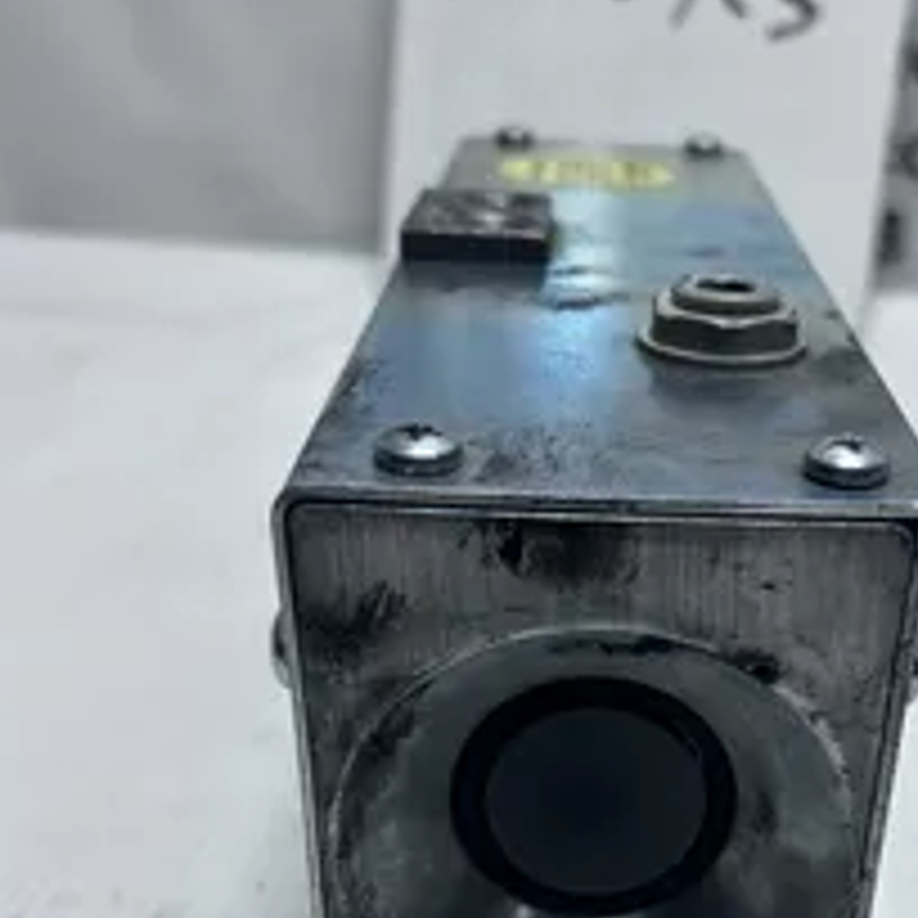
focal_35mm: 45
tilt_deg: -31.3
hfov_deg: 37.1
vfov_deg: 35.5
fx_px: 1350
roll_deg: -1.5
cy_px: 810
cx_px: 621
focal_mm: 5.7
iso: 50
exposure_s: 1/614
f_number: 1.5
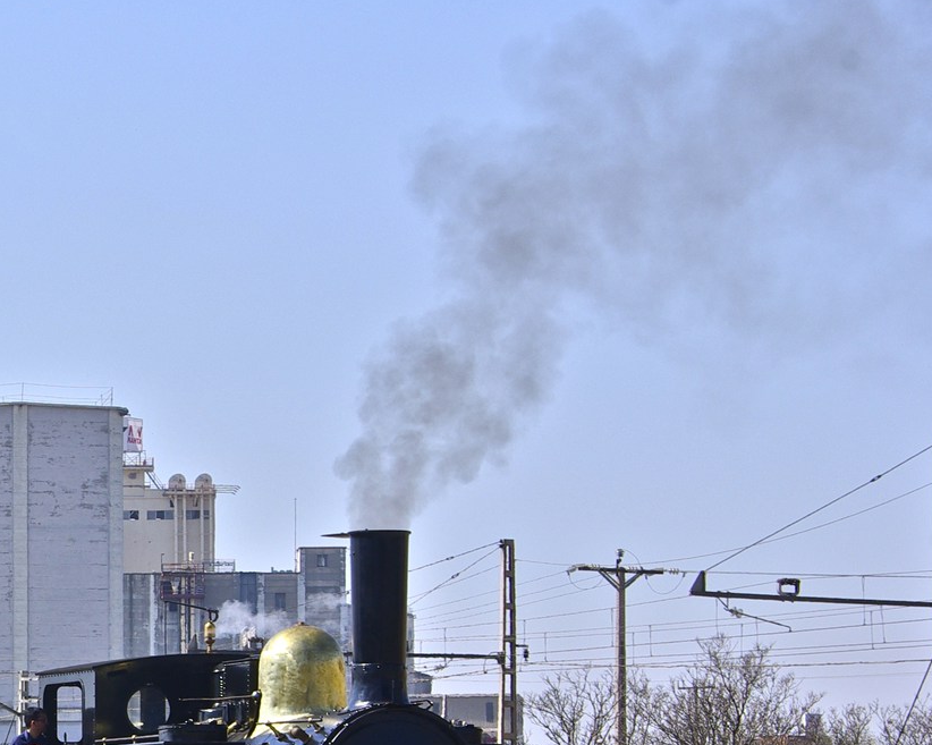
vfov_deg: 8.5
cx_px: -129
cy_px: 628
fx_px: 4994
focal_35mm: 181
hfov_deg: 10.5
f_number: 9.5
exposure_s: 1/180
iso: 100
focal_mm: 55
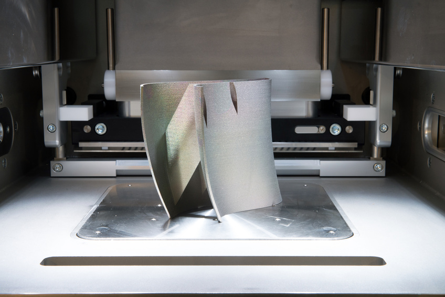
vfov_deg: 20.9
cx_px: 222
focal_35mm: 65
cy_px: 148
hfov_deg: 30.9
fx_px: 804
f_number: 22
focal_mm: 65
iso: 800
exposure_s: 1/6
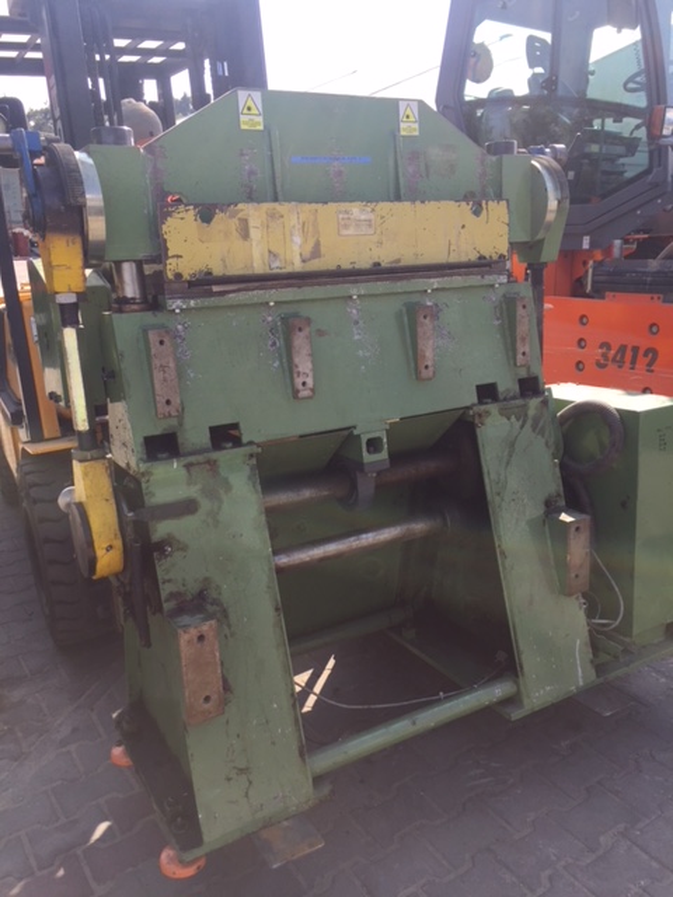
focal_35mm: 29
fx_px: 752
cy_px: 448
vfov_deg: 61.7
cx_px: 336
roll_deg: -3.8
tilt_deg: -16.4
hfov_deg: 48.2
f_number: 2.2
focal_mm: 4.15
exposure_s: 1/648
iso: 32
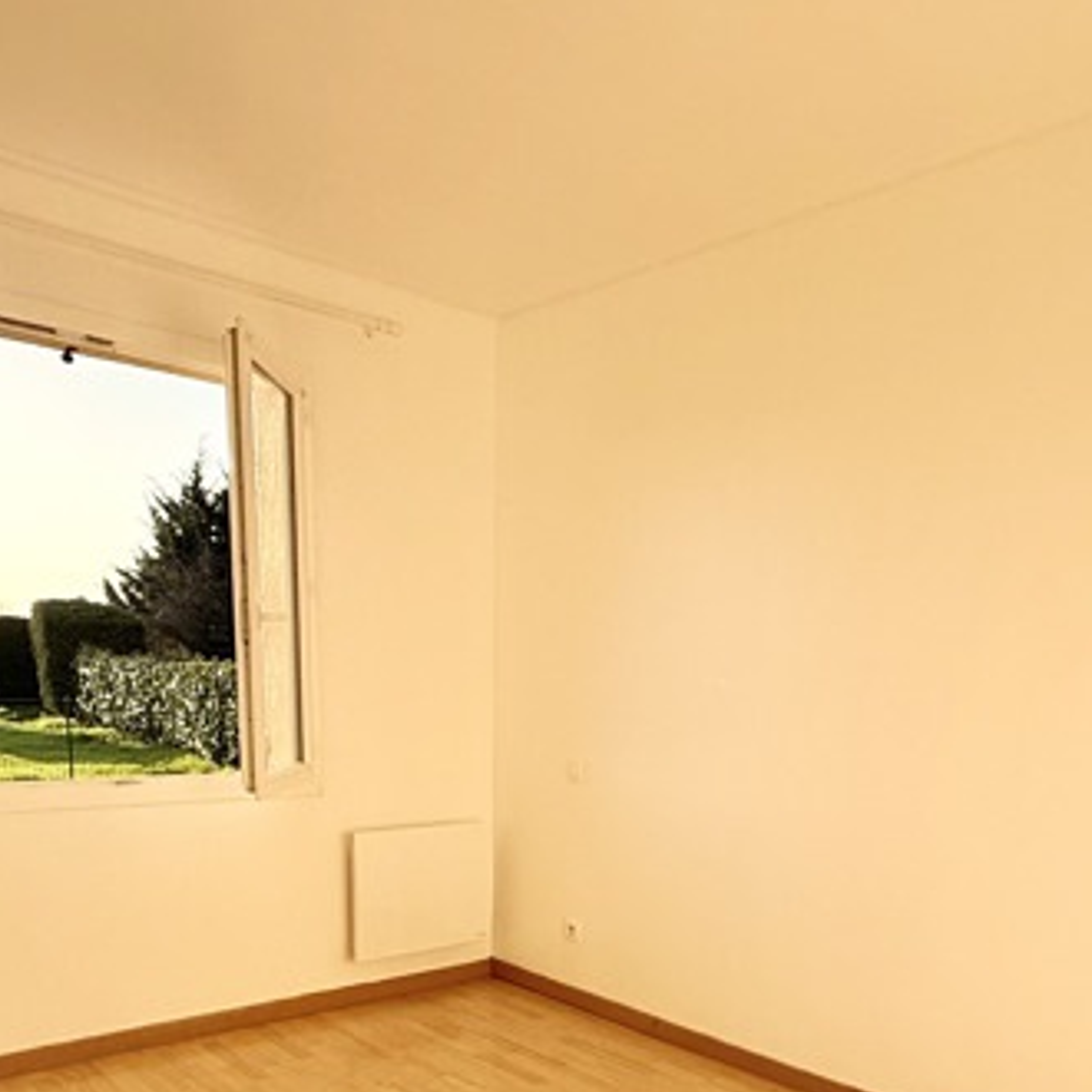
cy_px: 903
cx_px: 619
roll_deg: -1.4
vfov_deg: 50.1
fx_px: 1071
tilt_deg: -11.5
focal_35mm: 30
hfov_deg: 53.9
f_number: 2.2
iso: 64
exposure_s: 1/559
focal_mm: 2.22
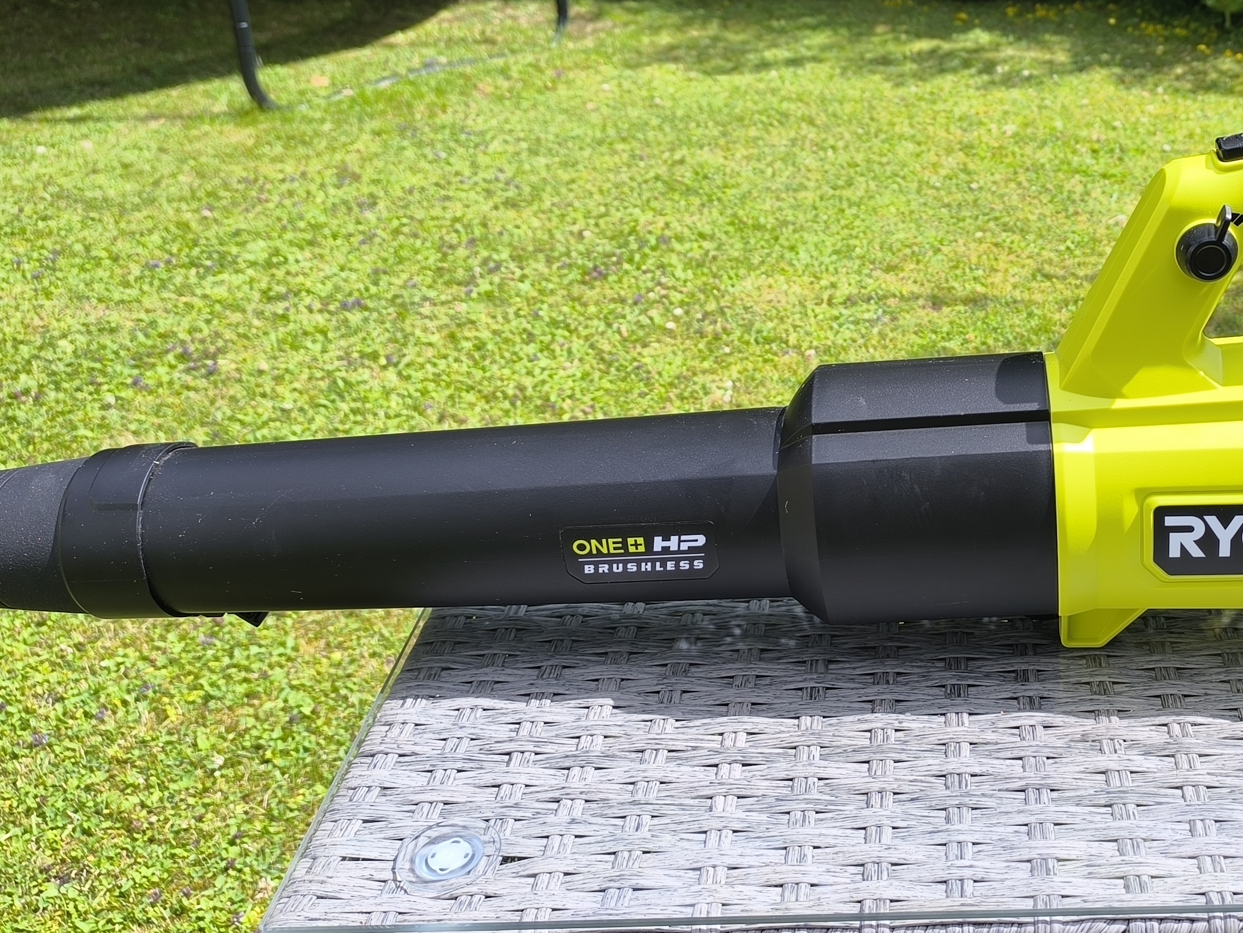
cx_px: 948
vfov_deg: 35.9
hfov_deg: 45.0
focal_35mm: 40
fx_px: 1436
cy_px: 385
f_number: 1.65
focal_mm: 6.14
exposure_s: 1/638
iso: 50
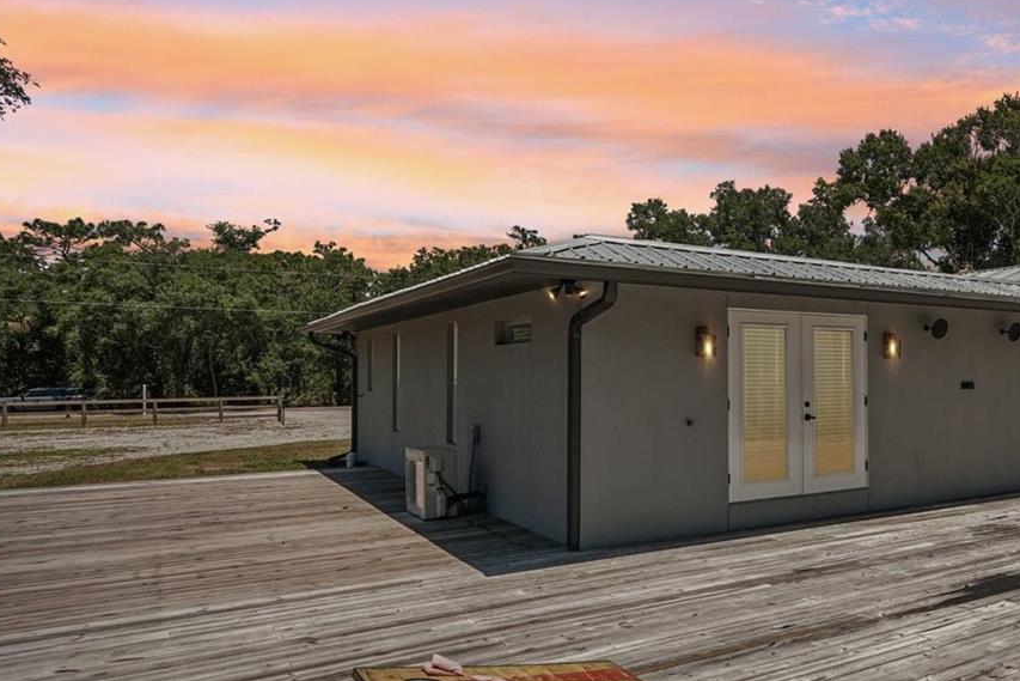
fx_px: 850
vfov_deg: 43.6
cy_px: 355
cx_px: 908
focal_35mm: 30
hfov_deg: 54.4
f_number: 8
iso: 400
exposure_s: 1/1600
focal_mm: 16
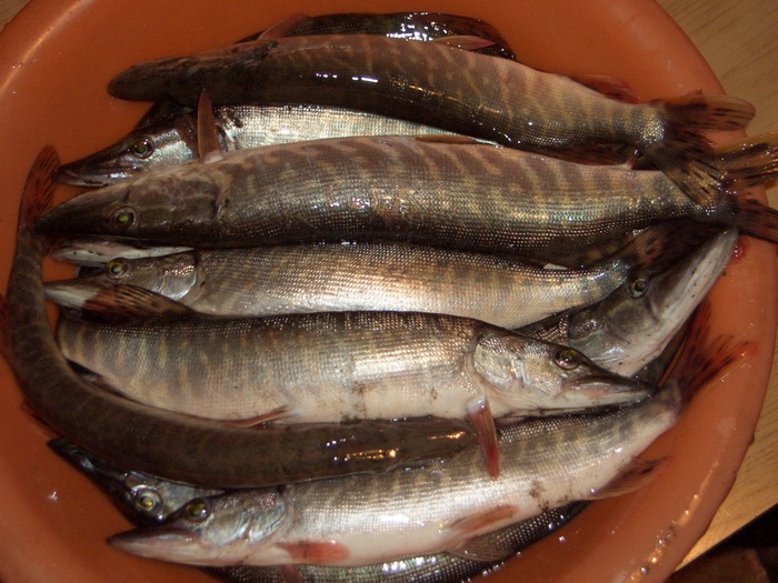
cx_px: 389
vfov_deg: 26.6
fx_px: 1236
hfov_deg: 34.9
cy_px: 292
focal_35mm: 55
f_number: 3.3
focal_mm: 11.4
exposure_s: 1/60
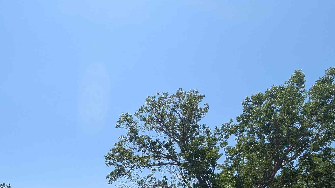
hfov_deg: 70.6
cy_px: 224
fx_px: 213
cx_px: 79
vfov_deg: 36.9
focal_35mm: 24
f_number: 1.95
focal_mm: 2.23
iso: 41
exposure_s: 1/1773
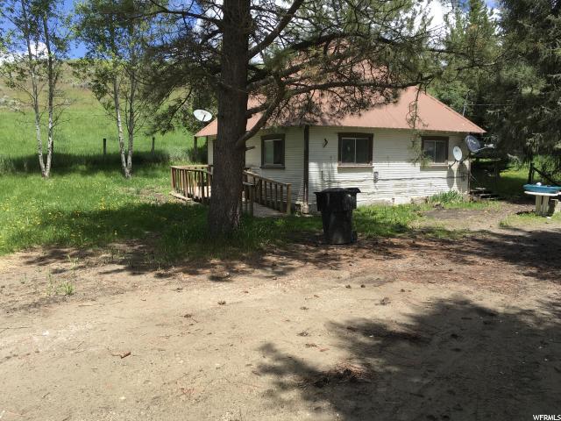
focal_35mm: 29
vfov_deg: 48.2
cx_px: 280
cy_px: 210
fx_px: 470
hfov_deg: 61.7
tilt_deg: -5.5
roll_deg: +0.3
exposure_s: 1/974
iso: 25
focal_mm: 4.15
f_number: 2.2
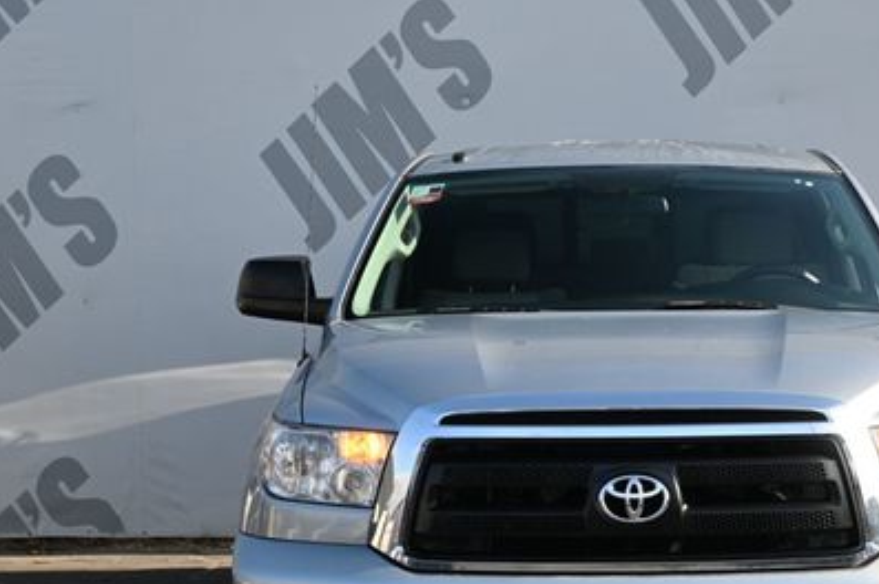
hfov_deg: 23.2
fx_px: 2122
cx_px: 629
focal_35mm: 87
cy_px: 434
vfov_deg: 15.6
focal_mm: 36
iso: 180
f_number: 5.6
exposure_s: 1/250
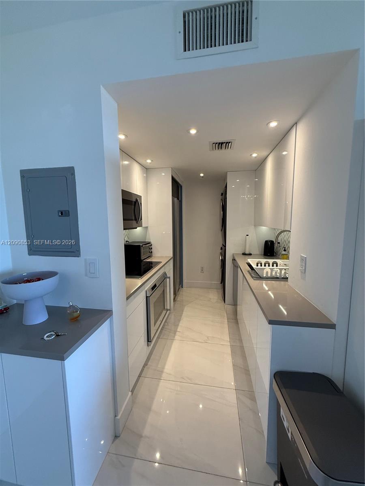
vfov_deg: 102.1
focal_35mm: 14
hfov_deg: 85.7
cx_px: 182
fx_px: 197
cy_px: 243
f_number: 2.2
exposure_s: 1/120
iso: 250
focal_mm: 2.22
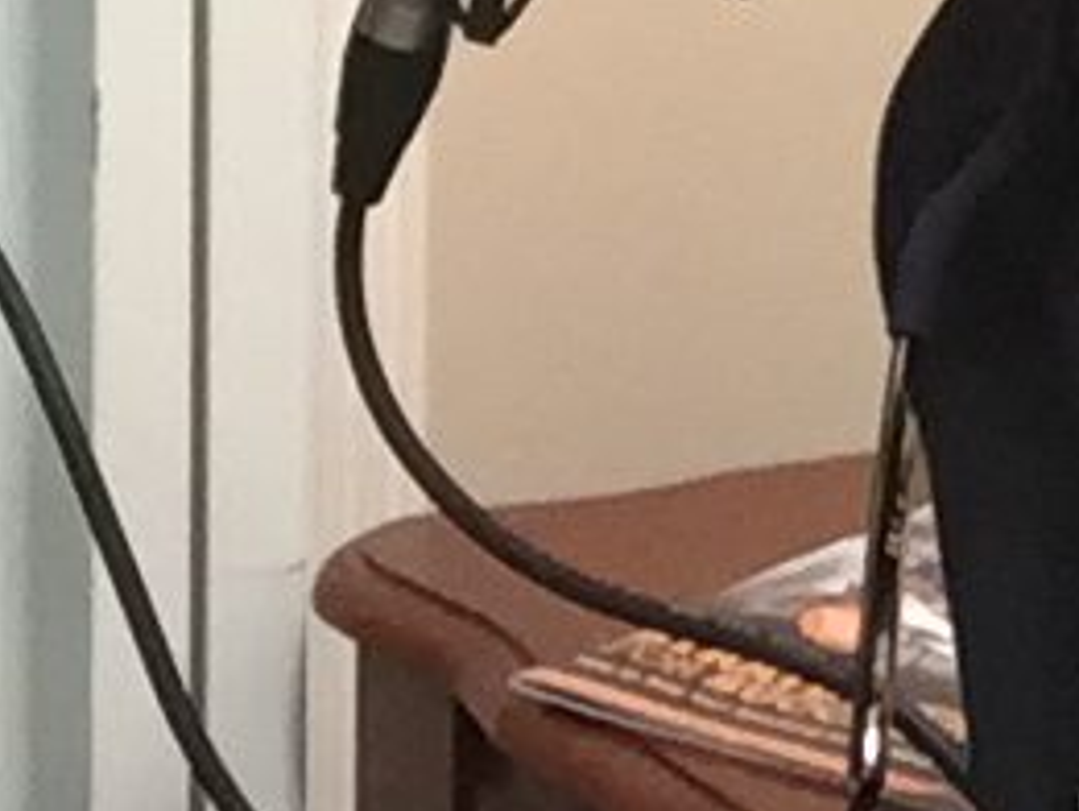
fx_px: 4740
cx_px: 248
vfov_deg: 9.0
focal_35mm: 152
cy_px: -964
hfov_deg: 12.9
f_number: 2.2
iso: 200
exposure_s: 1/30
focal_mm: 2.65
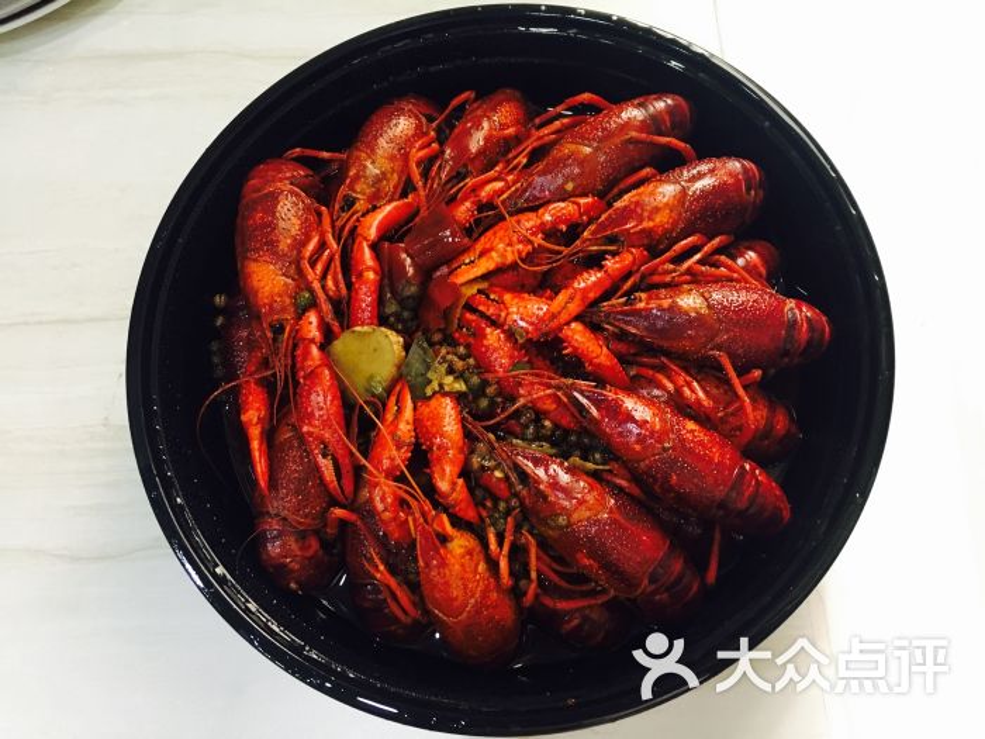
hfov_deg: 61.7
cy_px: 370
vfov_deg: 48.2
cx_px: 492
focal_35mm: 29
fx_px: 825
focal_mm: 4.15
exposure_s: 1/17
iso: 200
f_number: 2.2
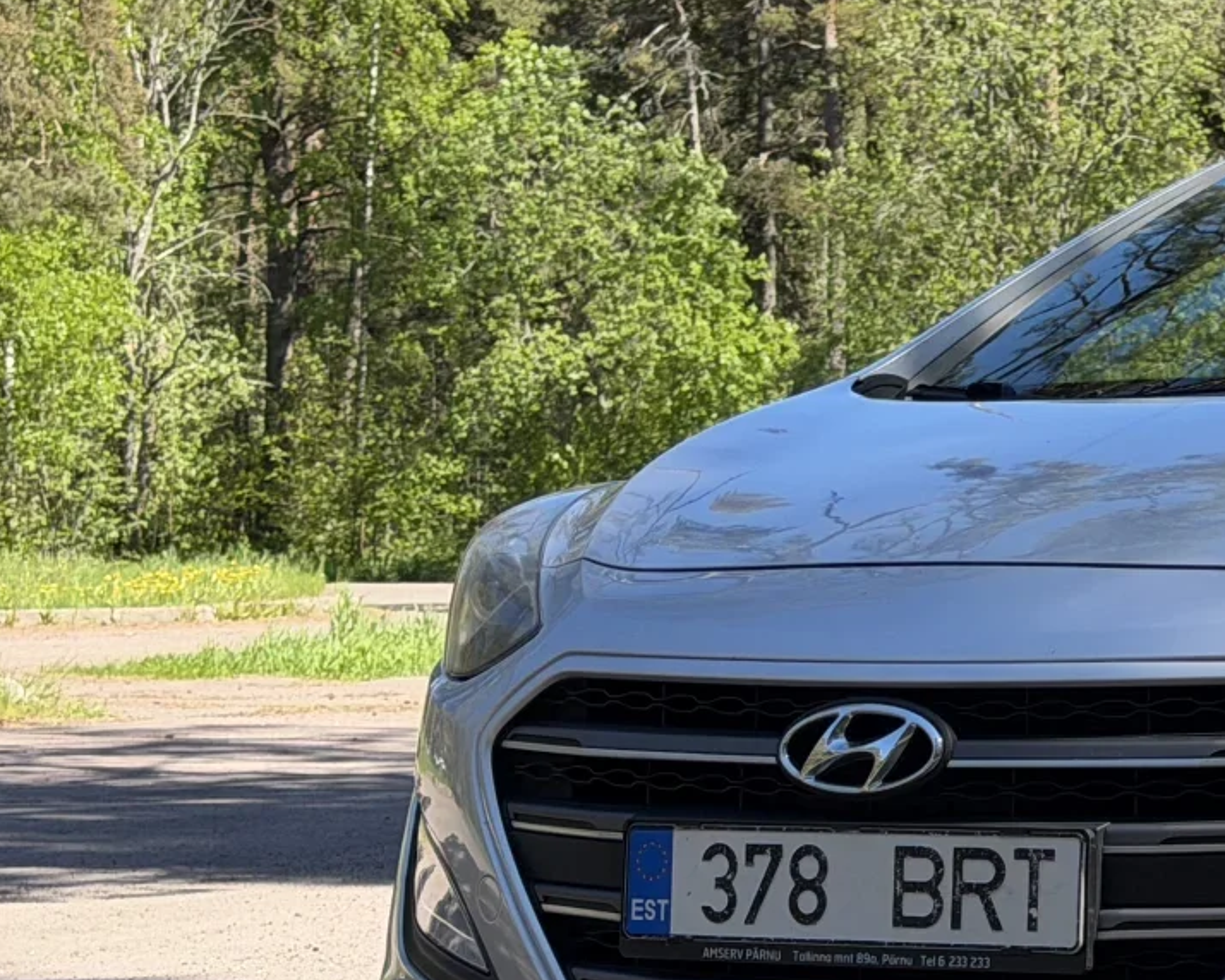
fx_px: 4568
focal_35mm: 126
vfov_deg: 12.2
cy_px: 494
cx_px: 1482
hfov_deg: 14.8
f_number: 1.78
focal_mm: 6.76
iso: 80
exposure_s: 1/1795
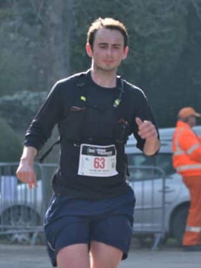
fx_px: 3089
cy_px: 147
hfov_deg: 3.7
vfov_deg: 5.0
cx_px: 86
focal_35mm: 399
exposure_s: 1/200
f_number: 5
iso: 100
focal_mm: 150
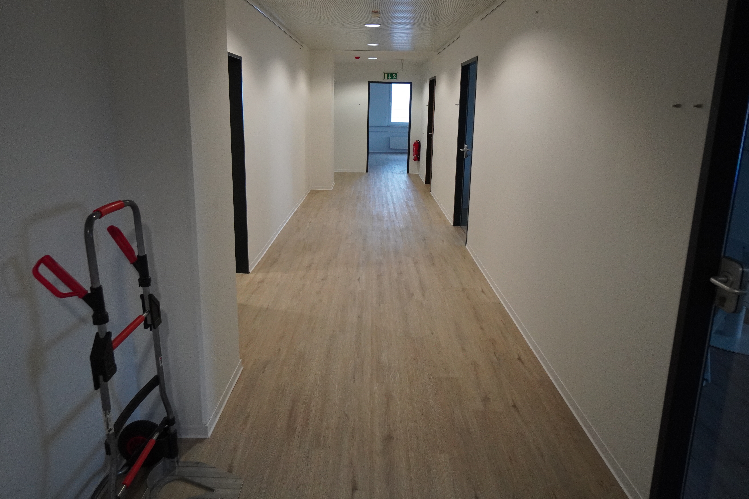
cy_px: 218
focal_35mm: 24
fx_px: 499
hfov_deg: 73.7
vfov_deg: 53.0
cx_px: 363
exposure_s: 1/160
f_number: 4
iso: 2000
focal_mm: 14
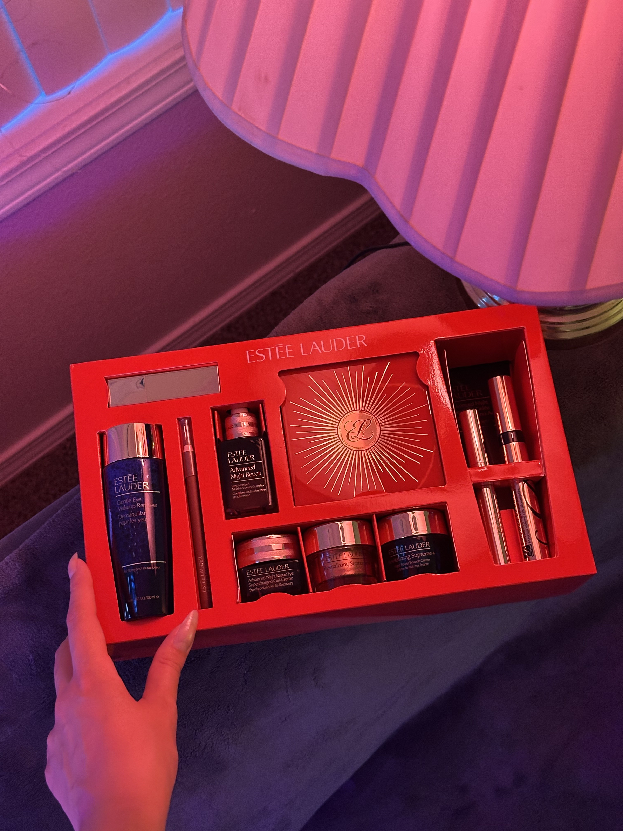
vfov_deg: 39.7
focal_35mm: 48
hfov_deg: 30.3
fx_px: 1152
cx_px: 312
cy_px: 416
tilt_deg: -68.6
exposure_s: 1/40
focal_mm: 6.86
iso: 400
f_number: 1.78
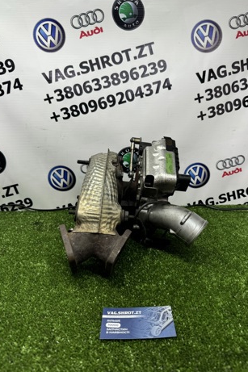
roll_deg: -0.6
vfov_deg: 69.4
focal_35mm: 26
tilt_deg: -16.2
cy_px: 182
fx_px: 269
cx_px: 137
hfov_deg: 49.4
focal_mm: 6.76
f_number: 1.78
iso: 64
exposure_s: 1/185
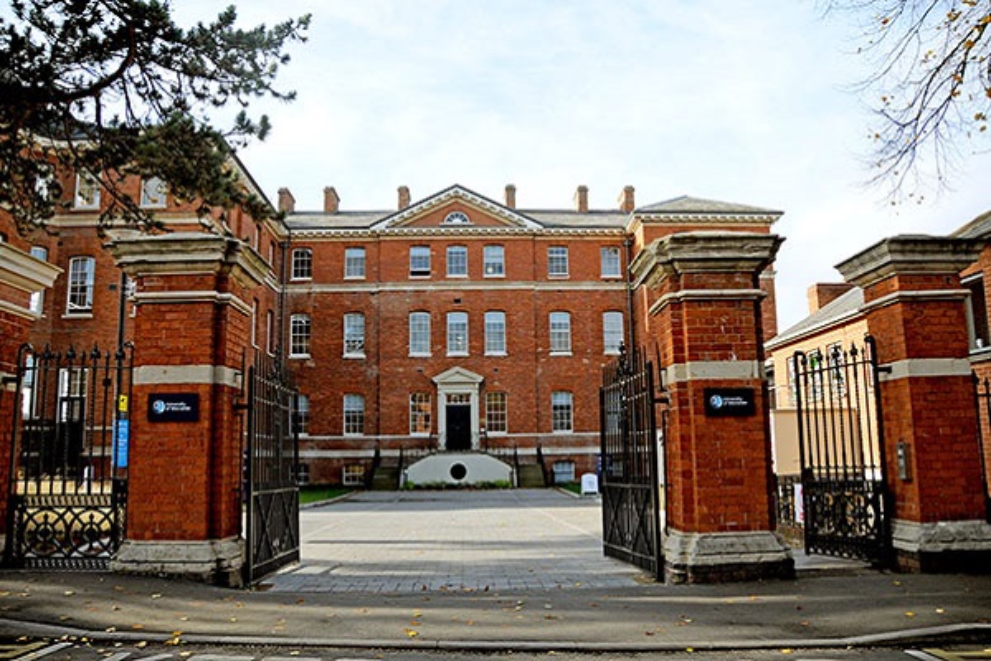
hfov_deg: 67.4
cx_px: 496
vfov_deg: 47.9
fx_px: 743
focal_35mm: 27
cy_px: 330
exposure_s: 1/1600
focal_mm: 18
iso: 400
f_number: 3.5
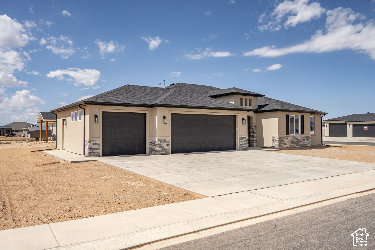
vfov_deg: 47.9
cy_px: 125
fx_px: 281
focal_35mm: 27
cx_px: 188
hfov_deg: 67.4
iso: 400
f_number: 9
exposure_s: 1/2000
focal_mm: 27
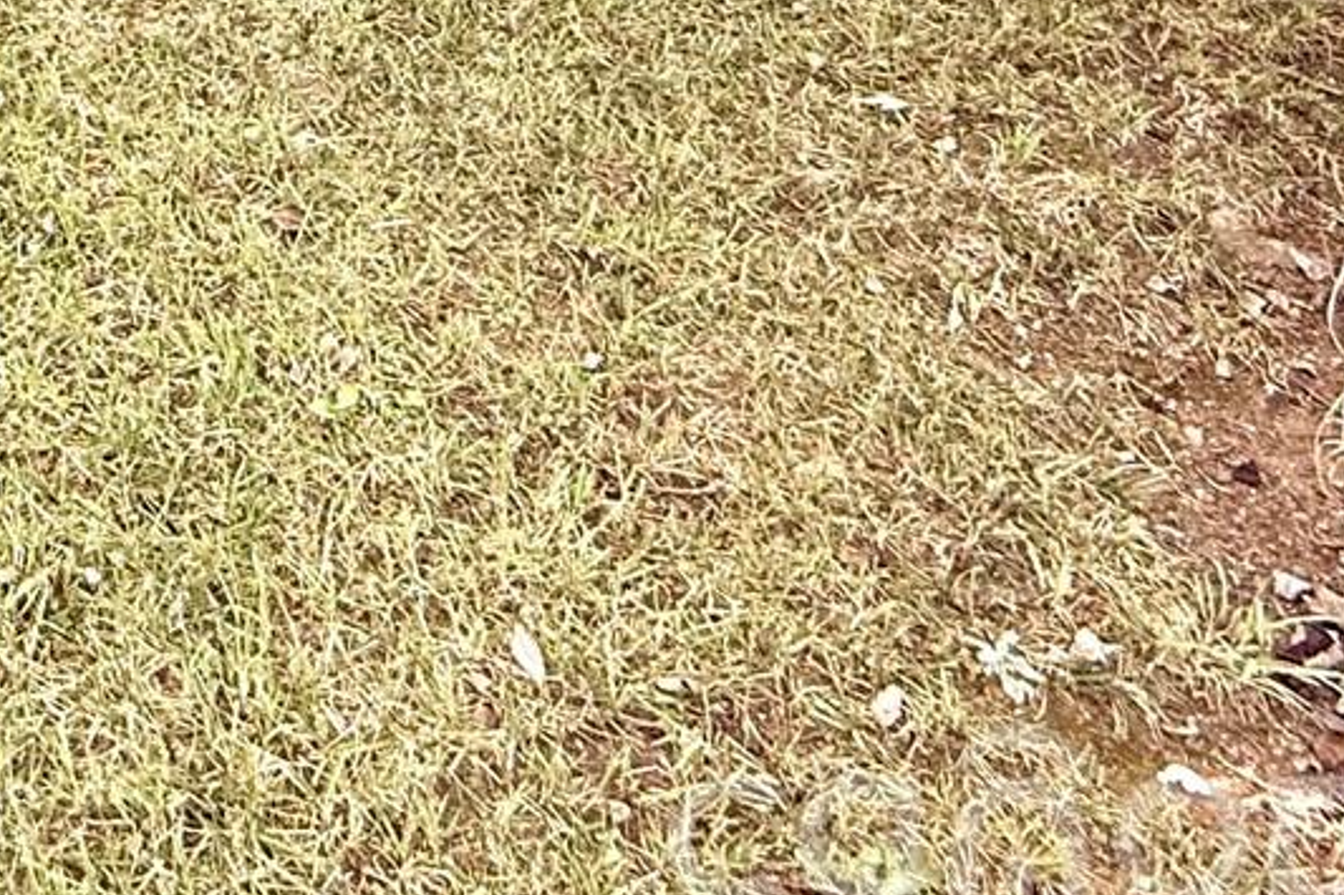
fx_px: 2090
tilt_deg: -3.3
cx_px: -398
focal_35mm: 56
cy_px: -905
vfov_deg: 17.3
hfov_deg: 29.0
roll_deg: +0.7
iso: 64
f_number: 2.2
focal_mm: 2.22
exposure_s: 1/230
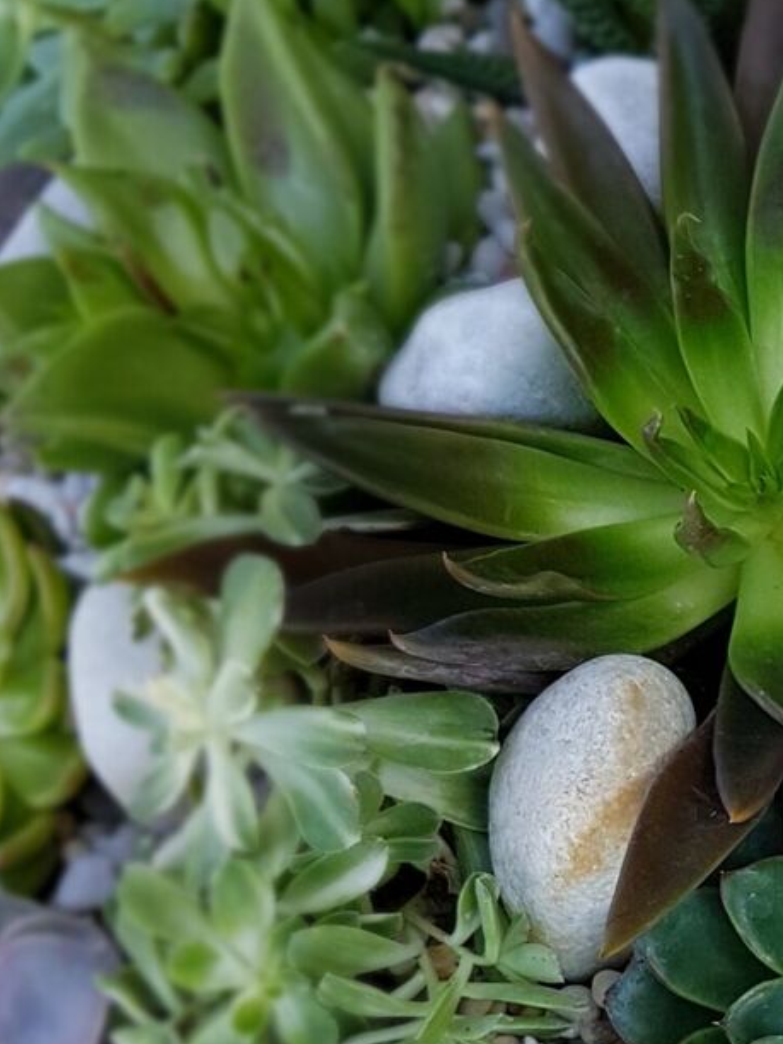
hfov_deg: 19.9
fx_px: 2051
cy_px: 752
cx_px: 1018
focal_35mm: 68
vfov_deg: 28.2
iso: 40
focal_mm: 4.2
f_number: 1.7
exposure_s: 1/568
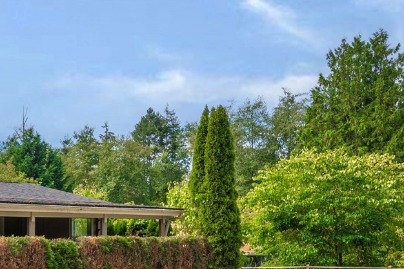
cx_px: 32
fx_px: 516
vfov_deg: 28.3
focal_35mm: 46
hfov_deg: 39.3
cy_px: 237
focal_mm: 17
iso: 80
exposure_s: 1/250
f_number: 6.3
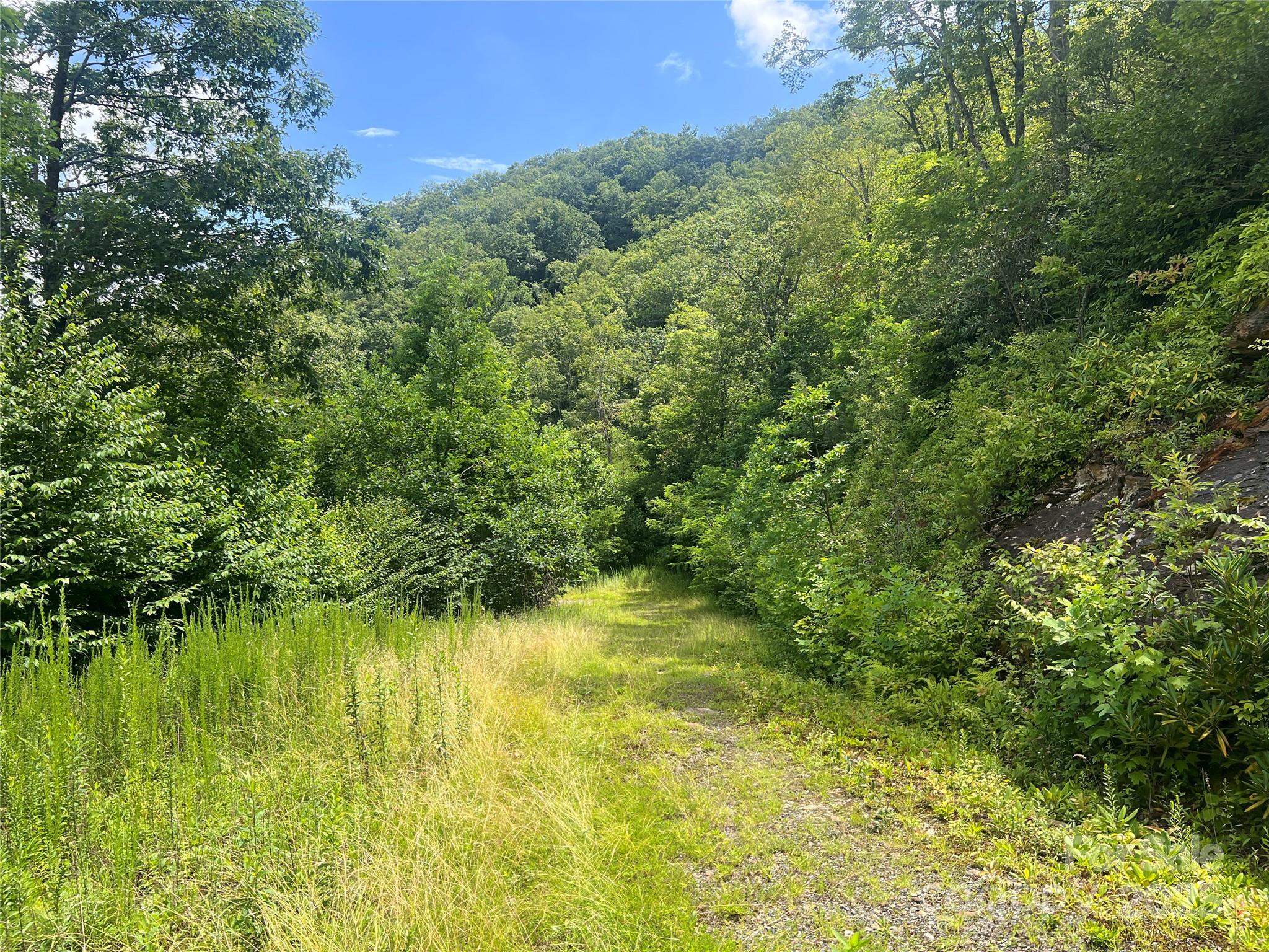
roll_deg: +1.1
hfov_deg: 67.3
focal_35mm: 26
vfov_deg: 53.1
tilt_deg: -3.4
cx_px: 634
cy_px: 476
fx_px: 953
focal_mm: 5.7
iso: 50
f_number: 1.5
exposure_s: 1/1449
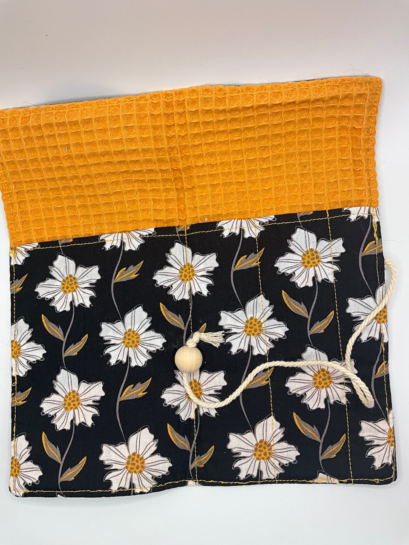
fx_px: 457
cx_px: 204
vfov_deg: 61.7
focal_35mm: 29
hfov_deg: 48.2
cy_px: 272
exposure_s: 1/120
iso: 16
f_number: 1.8
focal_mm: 3
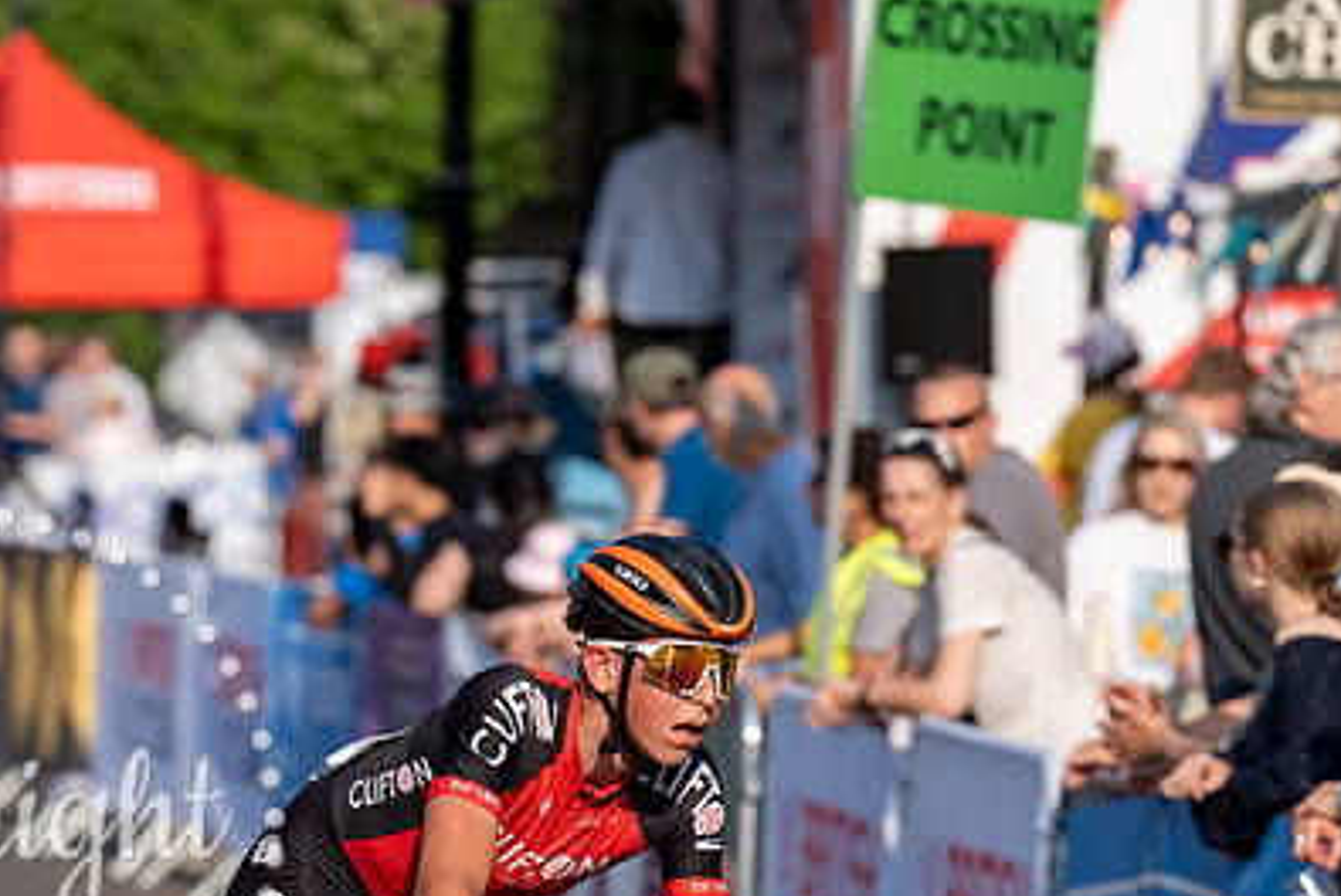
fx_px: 10773
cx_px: 492
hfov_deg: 7.1
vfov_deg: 4.8
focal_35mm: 289
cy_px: 650
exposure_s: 1/1000
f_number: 4.5
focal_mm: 197
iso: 160
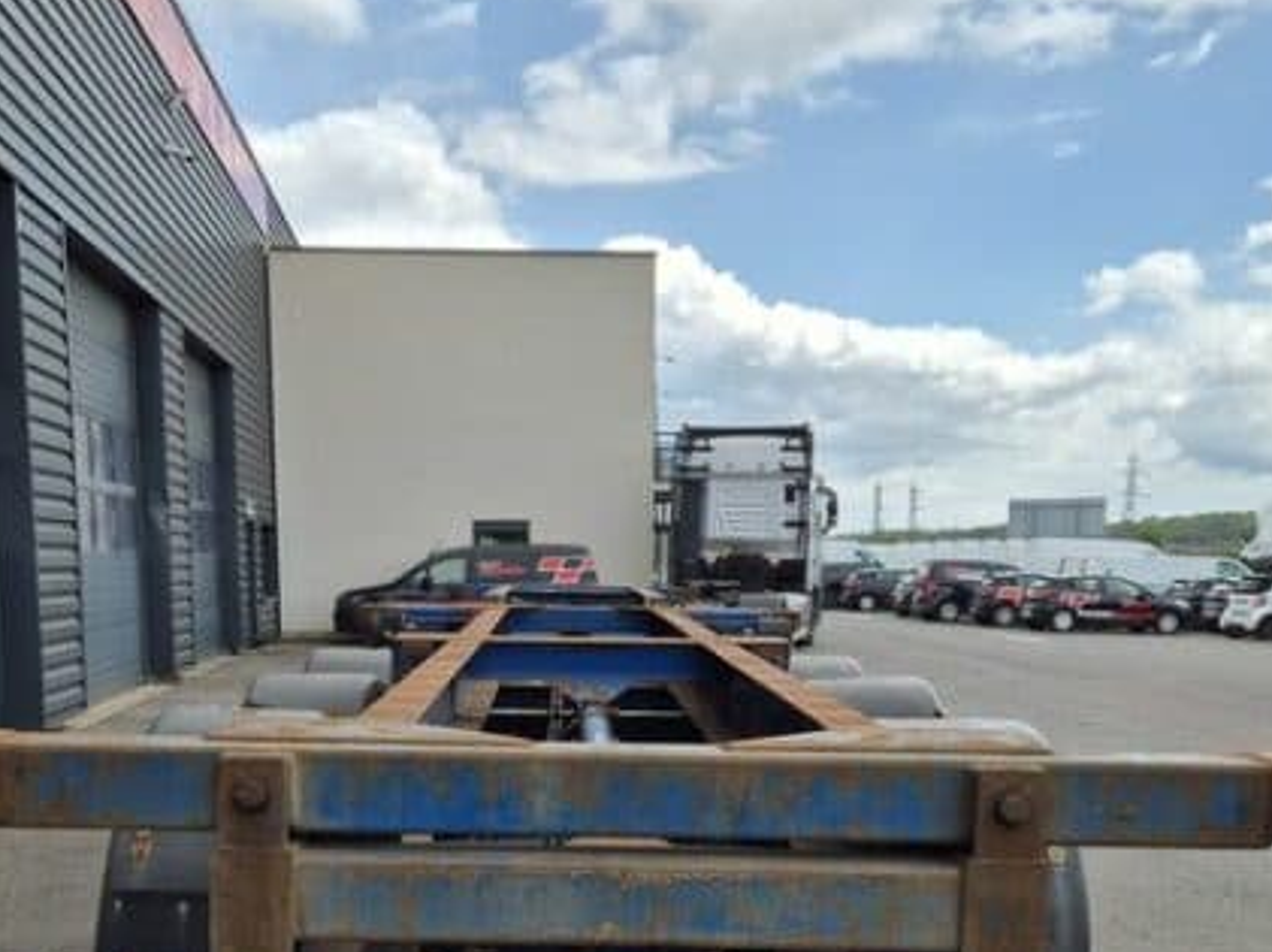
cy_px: 801
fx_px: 1542
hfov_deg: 44.8
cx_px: 571
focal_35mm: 42
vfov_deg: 33.0
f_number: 1.8
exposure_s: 1/1172
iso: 25
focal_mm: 5.4
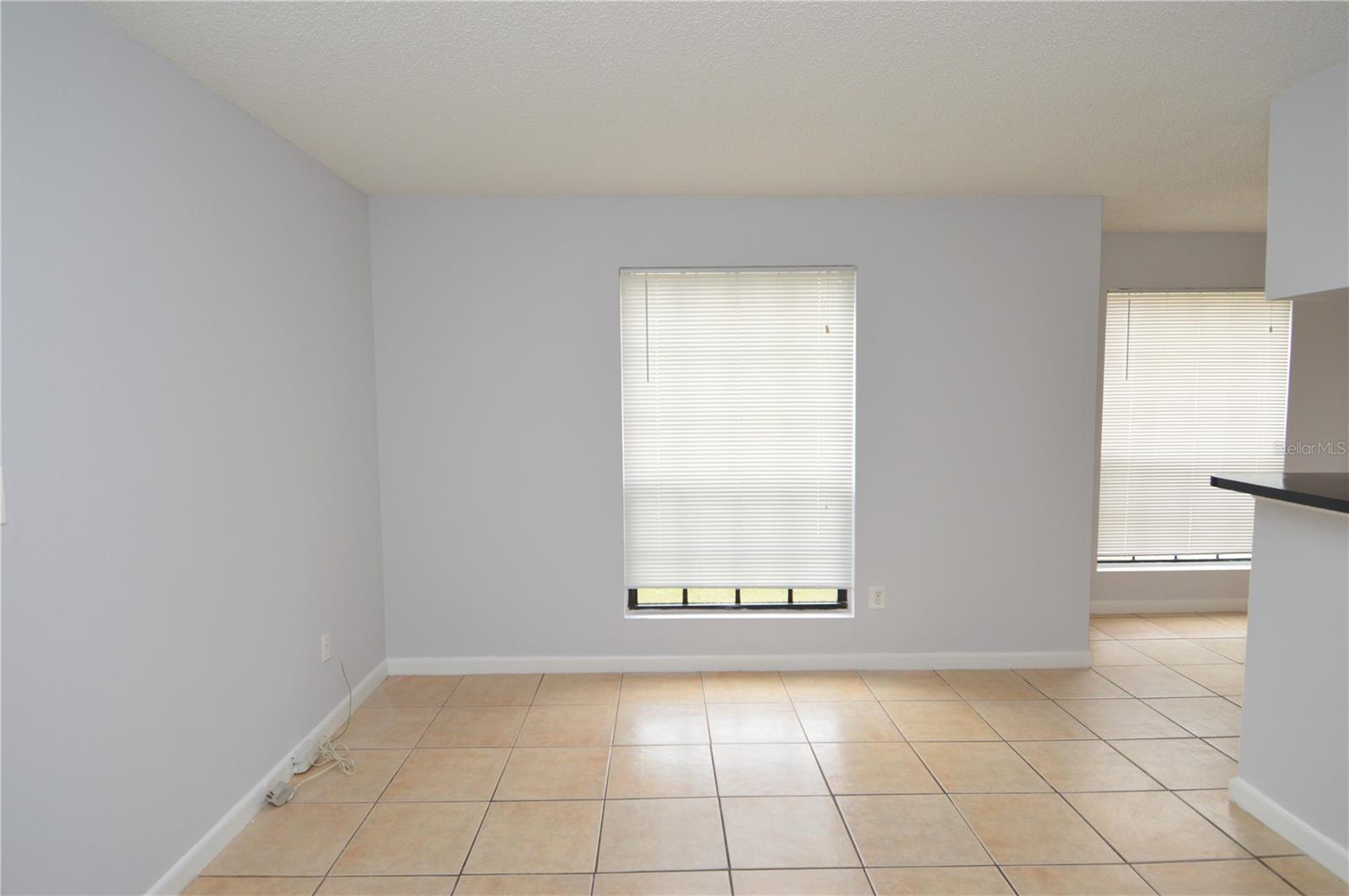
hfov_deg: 90.1
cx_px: 674
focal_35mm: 18
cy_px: 448
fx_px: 674
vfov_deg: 67.3
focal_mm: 12
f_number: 4.5
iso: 400
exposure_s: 1/80
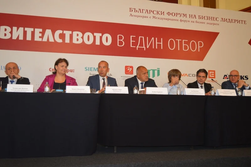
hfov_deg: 46.4
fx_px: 293
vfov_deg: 31.8
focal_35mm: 42
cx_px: 126
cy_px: 84
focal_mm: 28
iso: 900
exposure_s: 1/60
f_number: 4.2
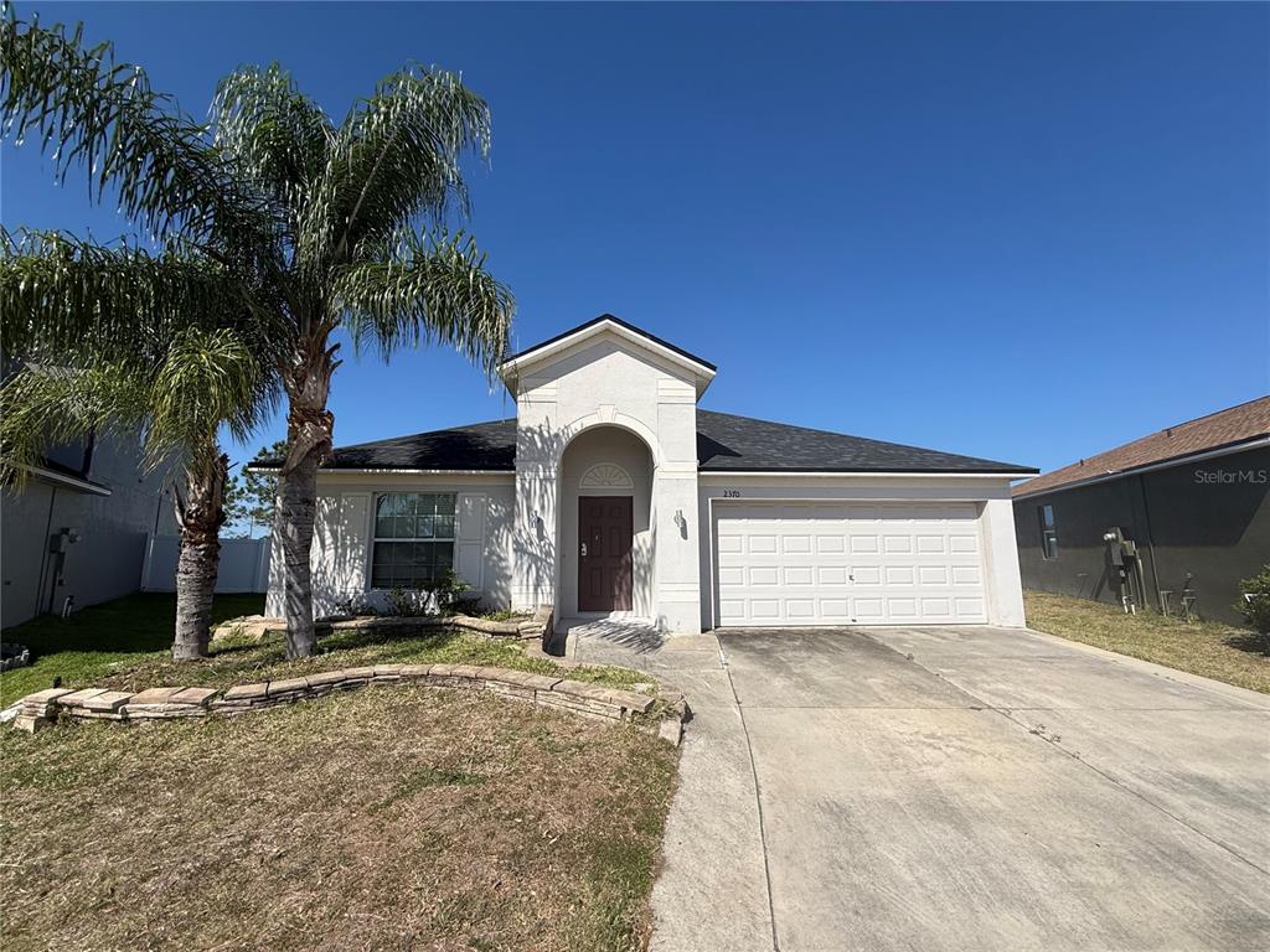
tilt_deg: +8.3
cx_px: 635
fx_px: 514
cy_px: 476
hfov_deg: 102.1
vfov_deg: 85.7
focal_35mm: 14
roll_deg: +0.2
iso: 50
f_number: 2.2
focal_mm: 2.22
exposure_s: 1/3891
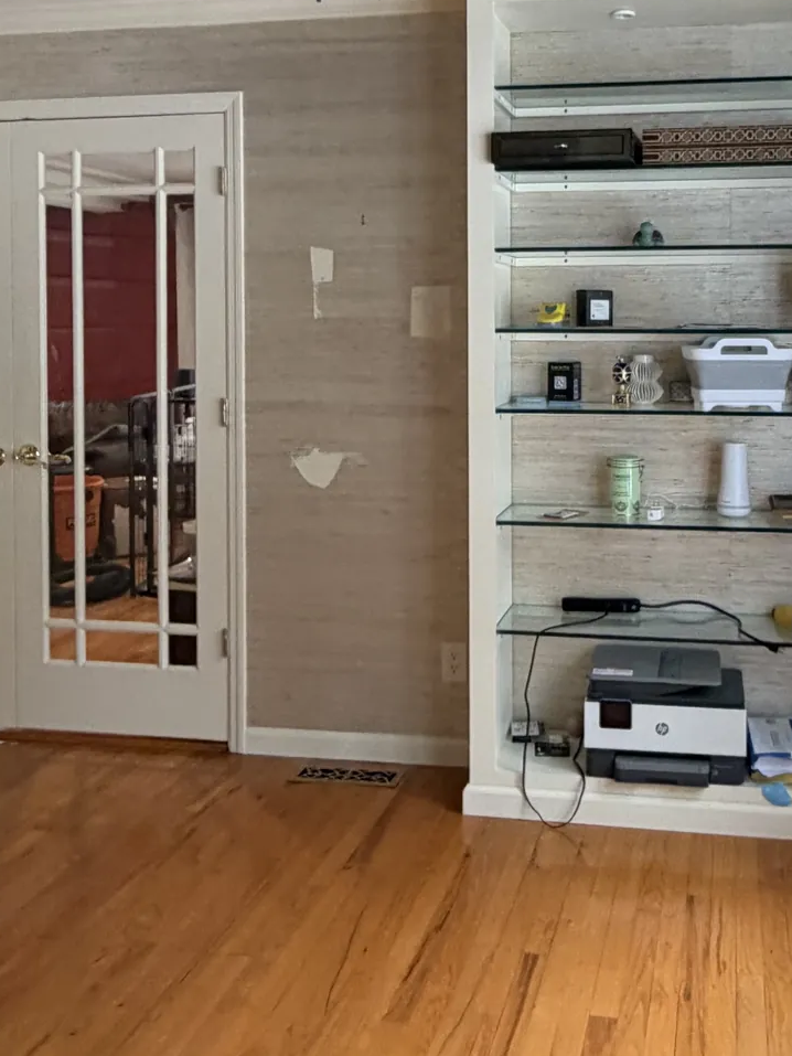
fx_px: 1189
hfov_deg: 36.5
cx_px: 527
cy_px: 343
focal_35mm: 39
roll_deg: +0.4
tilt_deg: -2.2
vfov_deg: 47.0
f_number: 2.2
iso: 320
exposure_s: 1/74
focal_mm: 2.22
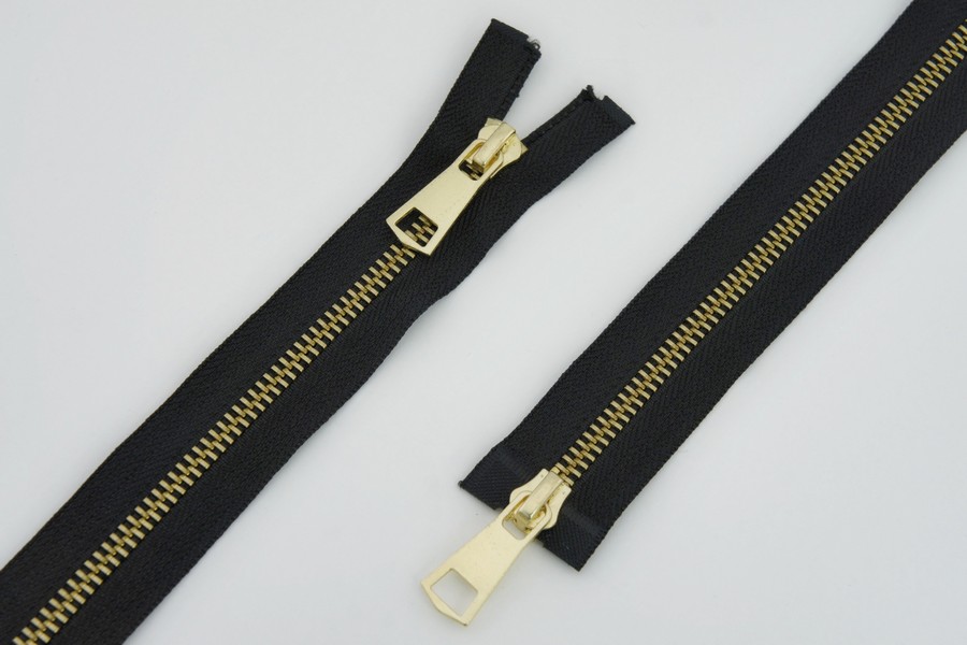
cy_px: 322
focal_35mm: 63
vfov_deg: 21.6
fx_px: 1692
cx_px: 484
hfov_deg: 31.9
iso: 200
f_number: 9
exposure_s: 1/400
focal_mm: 42
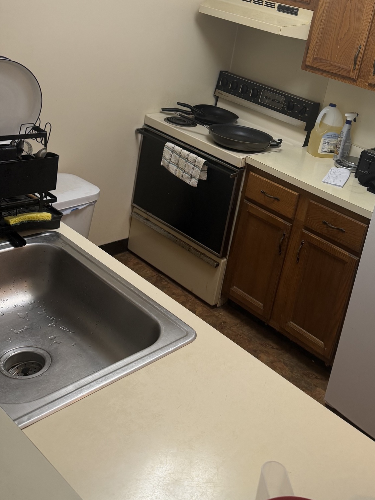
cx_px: 286
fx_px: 534
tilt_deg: -15.0
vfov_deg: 49.0
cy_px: 155
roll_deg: -12.4
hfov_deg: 37.6
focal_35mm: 37
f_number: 1.78
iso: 160
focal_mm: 6.76
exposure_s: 1/60
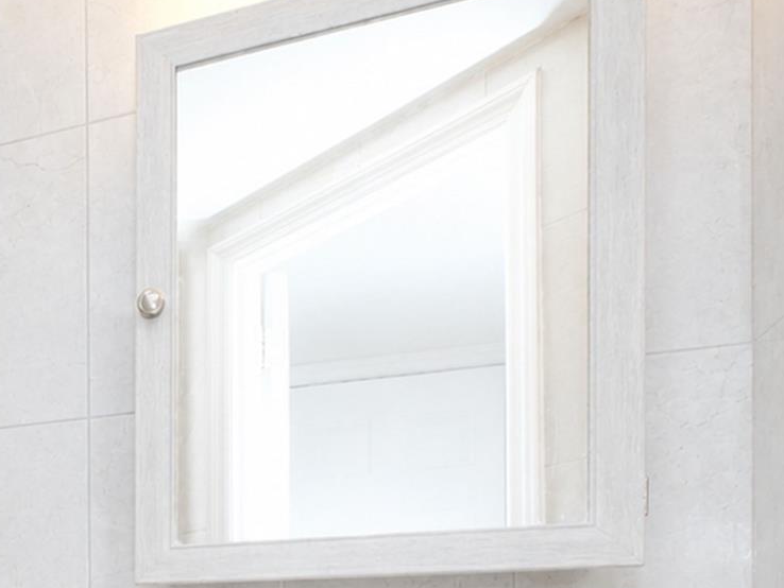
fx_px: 906
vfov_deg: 31.6
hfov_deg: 40.2
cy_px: 660
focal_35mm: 40
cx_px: -25
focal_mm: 10
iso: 1250
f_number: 7.1
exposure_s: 1/60
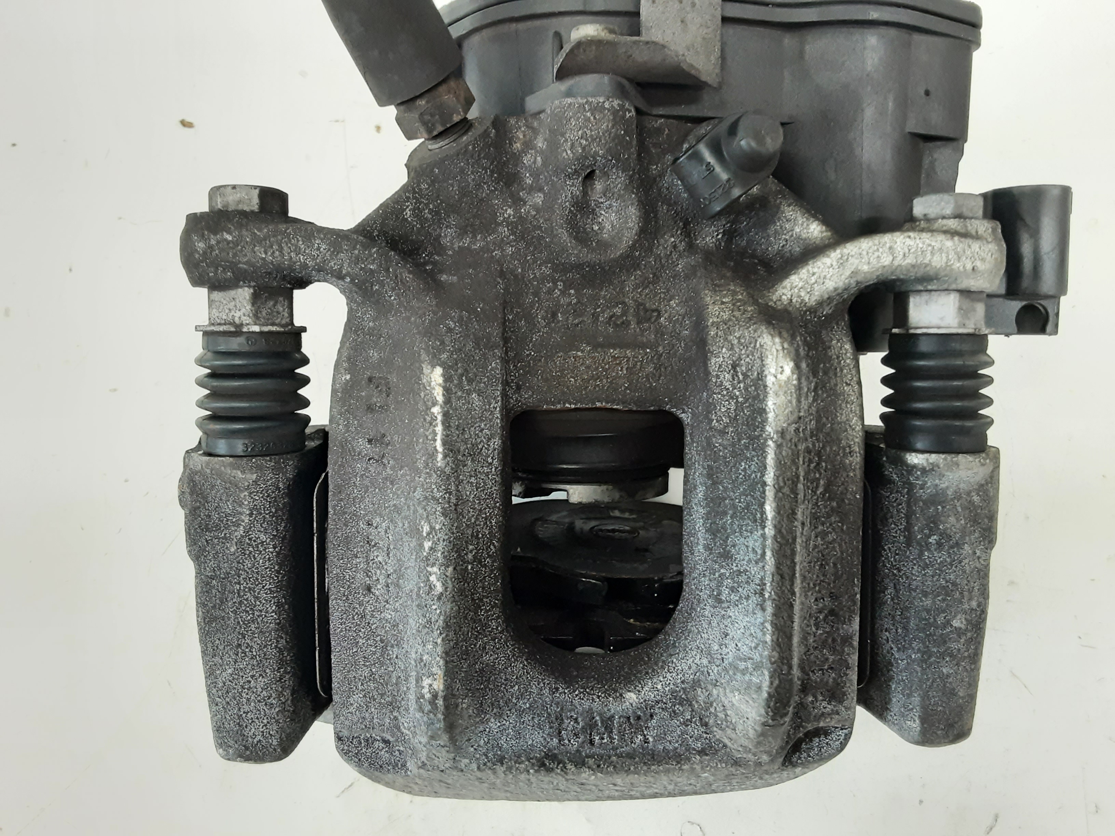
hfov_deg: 65.3
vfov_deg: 51.4
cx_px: 558
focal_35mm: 27
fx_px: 870
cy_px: 418
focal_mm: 2.91
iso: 200
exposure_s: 1/50
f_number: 1.9
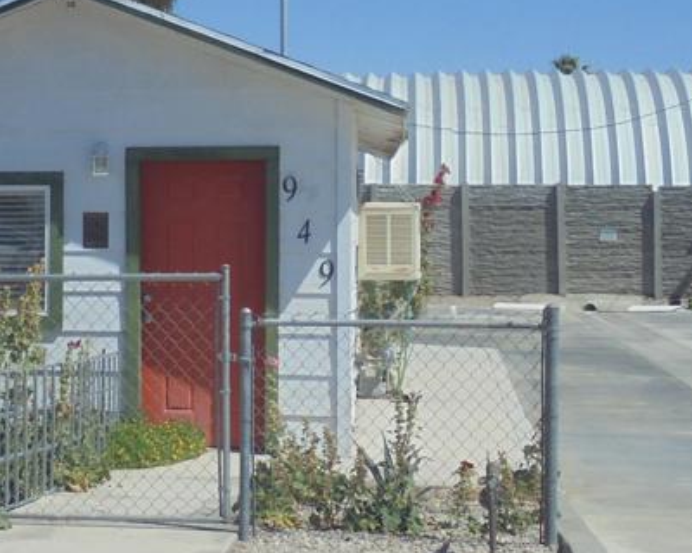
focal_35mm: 95
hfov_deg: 19.6
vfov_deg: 16.2
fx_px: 1946
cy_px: 266
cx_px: -2
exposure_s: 1/125
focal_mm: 6.9
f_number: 13.3
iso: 100
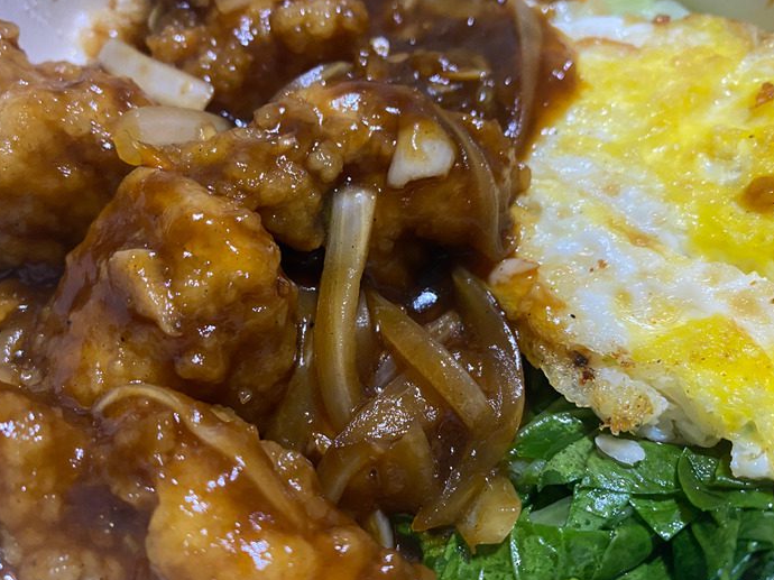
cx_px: 378
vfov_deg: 48.2
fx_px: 648
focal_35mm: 29
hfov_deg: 61.7
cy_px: 292
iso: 500
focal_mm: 4.25
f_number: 1.8
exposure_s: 1/30
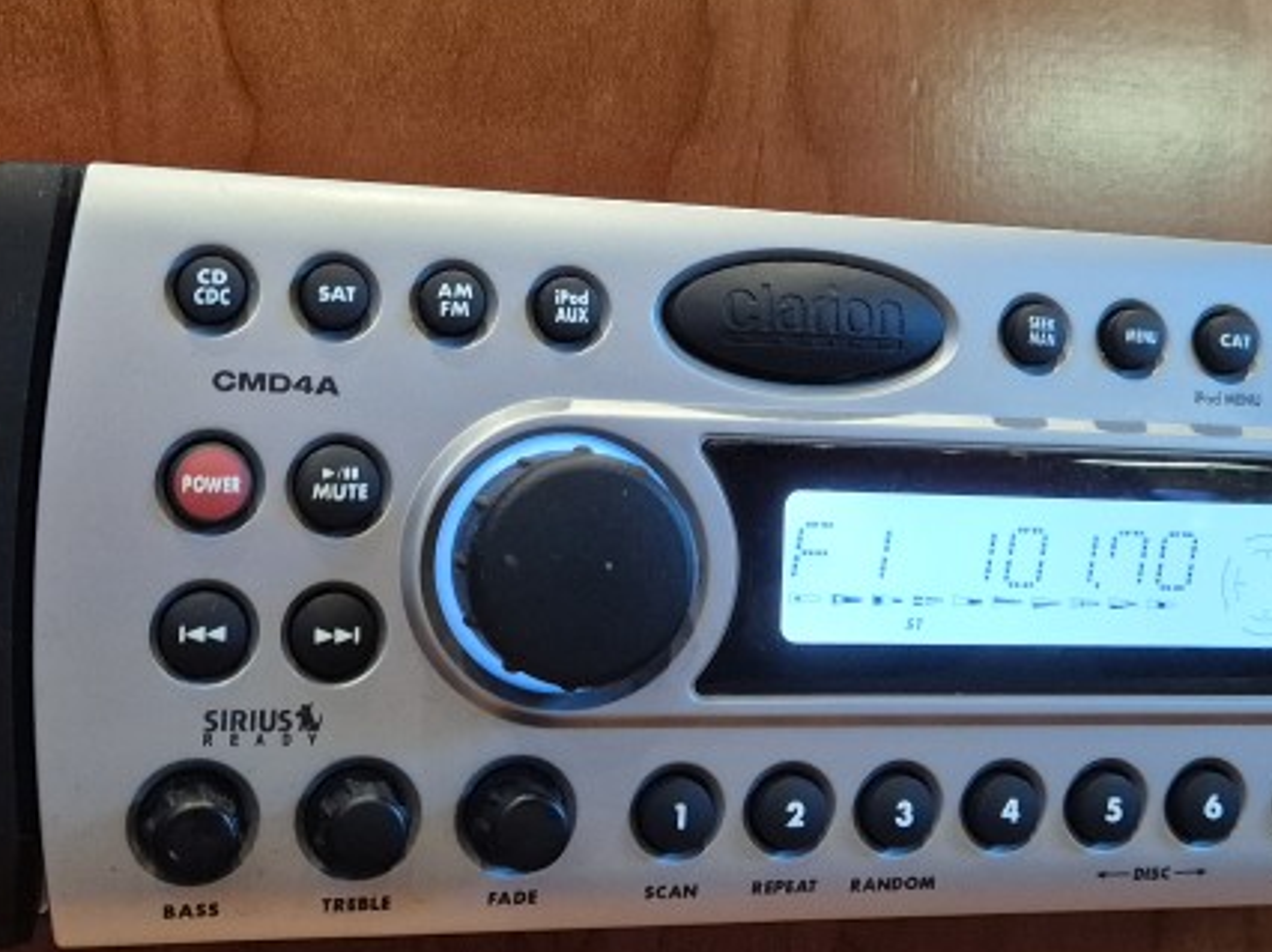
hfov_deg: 35.5
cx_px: 681
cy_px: 457
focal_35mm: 54
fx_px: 1983
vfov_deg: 27.0
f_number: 1.8
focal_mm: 5.4
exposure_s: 1/100
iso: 1250
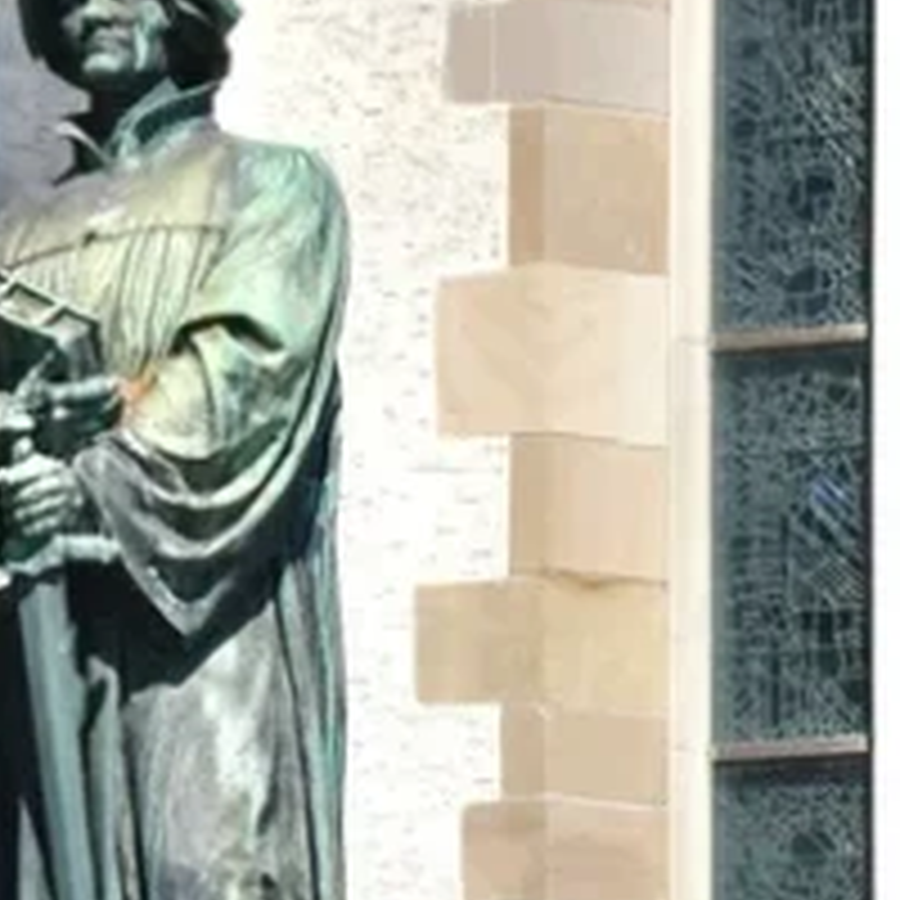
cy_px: 1102
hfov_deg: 3.8
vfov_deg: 3.8
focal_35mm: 466
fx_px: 13707
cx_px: 74
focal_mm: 100
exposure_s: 1/500
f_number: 8
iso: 200
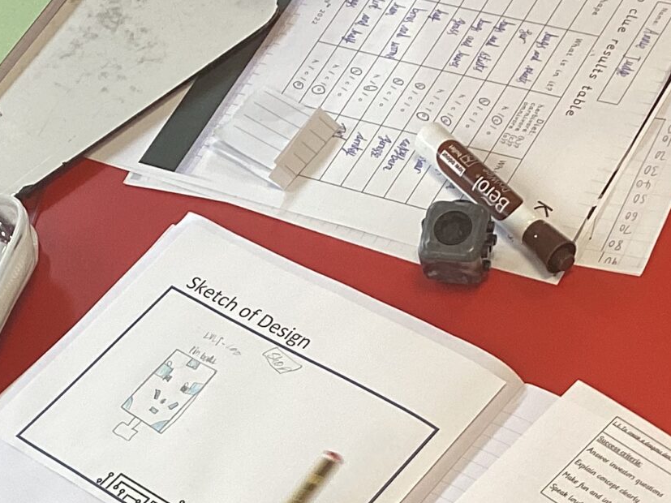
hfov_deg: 20.3
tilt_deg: -58.5
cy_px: 699
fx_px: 1861
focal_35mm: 96
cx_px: 202
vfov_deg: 14.6
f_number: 2.4
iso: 50
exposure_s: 1/50
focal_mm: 3.3
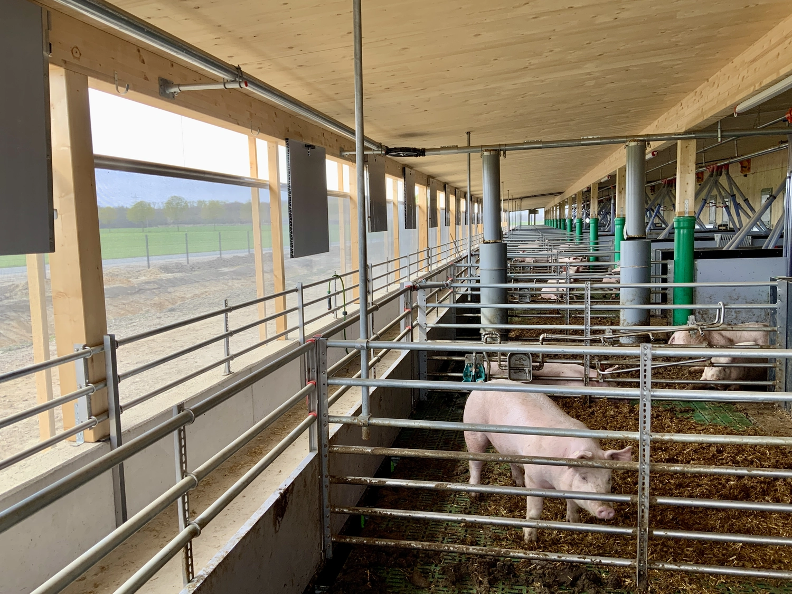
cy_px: 297
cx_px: 396
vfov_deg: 48.2
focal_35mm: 29
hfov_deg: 61.7
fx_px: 664
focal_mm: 3
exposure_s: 1/122
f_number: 1.8
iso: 20
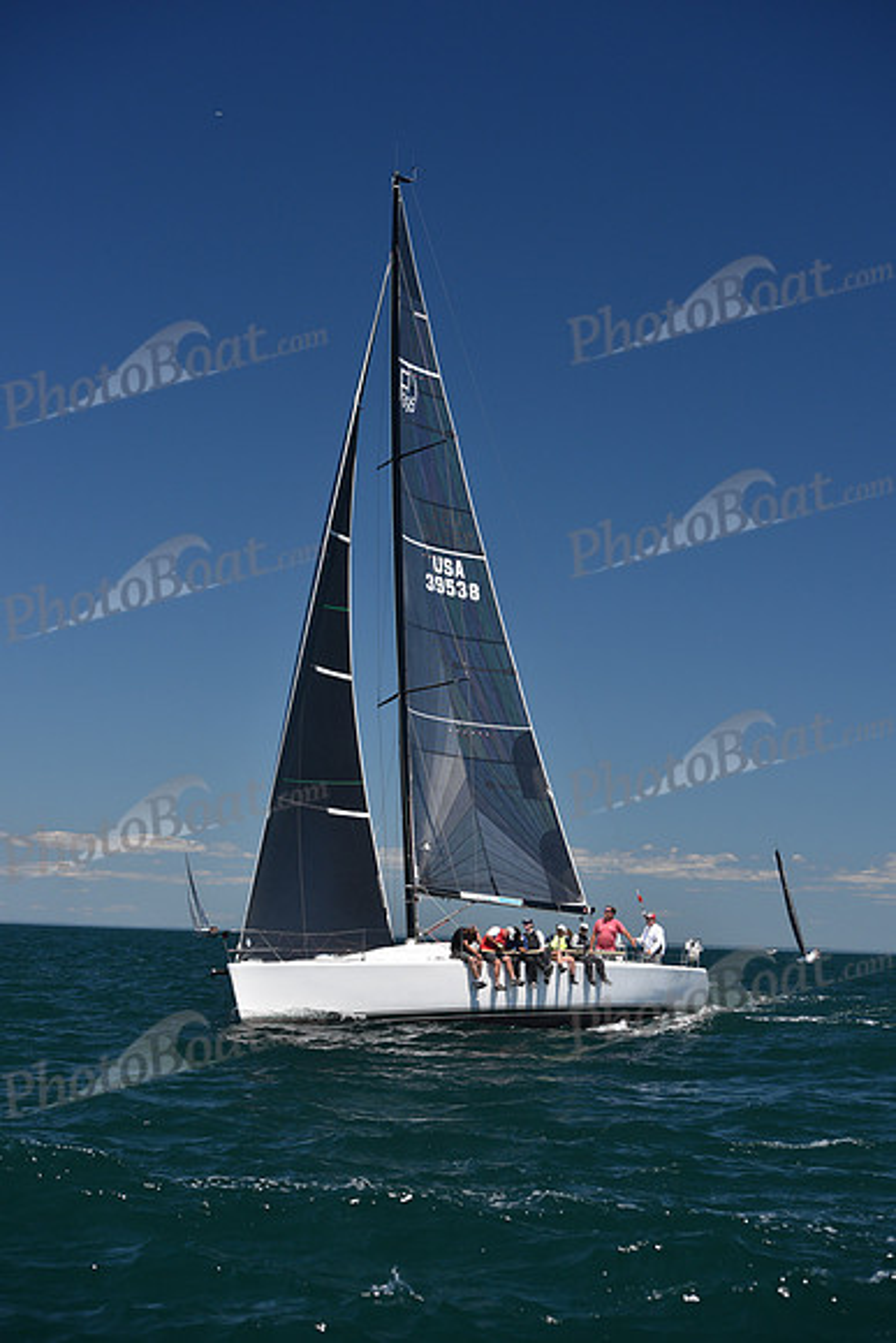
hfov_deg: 19.5
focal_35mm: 70
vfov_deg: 28.8
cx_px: 448
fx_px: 2612
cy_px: 672
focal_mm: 70
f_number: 5.6
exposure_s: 1/800
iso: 250
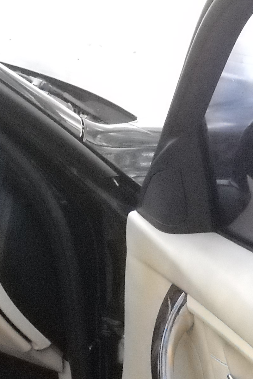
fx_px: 1223
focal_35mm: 116
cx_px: 77
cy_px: 368
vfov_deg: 17.3
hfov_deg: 11.8
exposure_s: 1/209
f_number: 3.1
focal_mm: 6.72
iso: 800
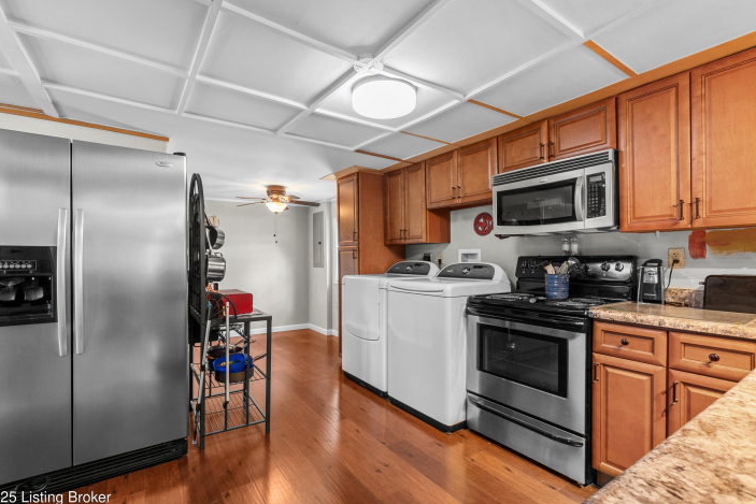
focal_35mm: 16
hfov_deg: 96.7
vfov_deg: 73.8
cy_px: 253
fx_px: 336
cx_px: 374
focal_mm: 10
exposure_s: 1/2
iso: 400
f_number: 8
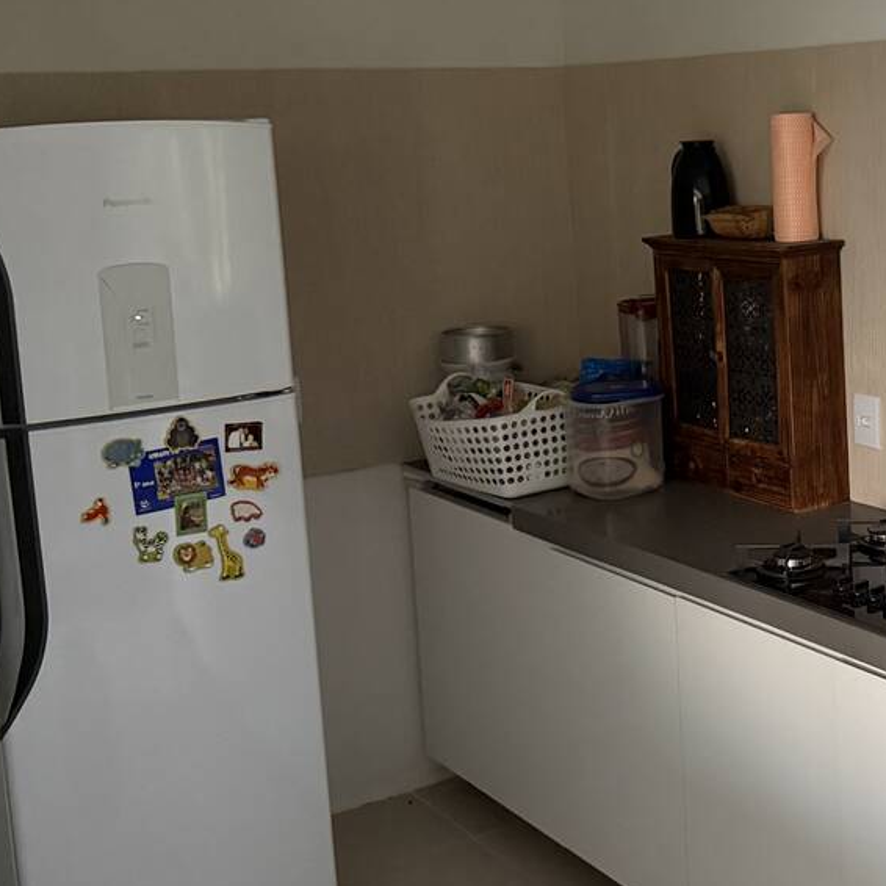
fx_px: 1564
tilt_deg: -7.5
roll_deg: +1.7
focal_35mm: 54
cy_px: 312
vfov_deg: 31.4
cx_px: 855
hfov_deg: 29.8
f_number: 1.78
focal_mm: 6.76
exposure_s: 1/55
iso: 800
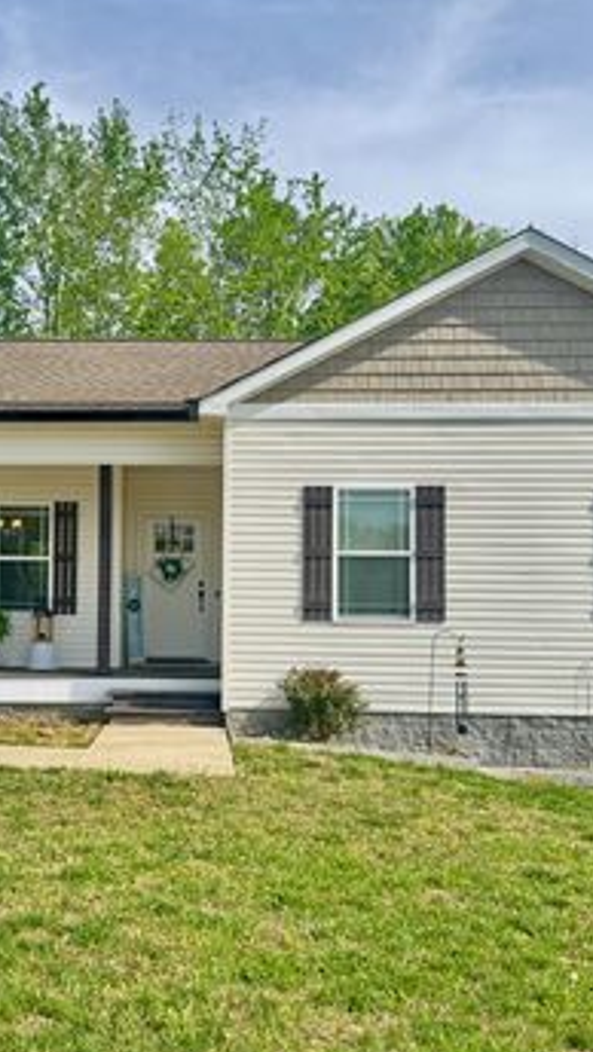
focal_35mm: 38
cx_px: 168
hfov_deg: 30.9
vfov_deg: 52.7
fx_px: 1060
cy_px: 546
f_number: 1.78
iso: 80
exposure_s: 1/773
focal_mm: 6.76
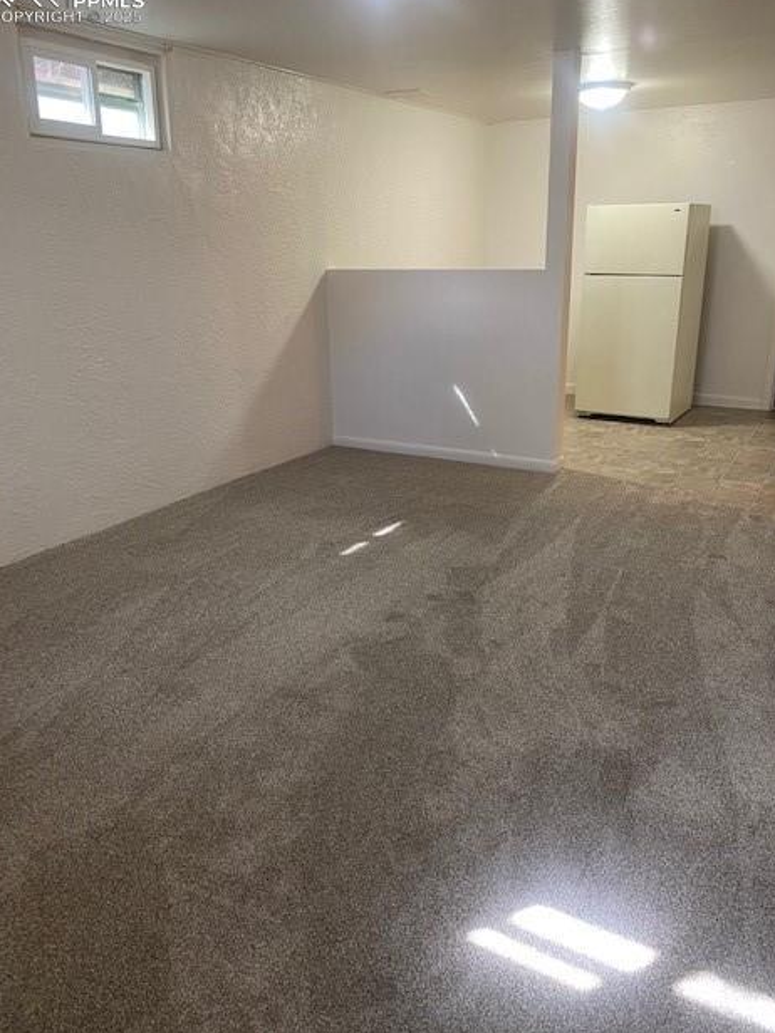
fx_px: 806
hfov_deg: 51.4
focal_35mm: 27
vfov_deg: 65.3
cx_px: 389
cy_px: 516
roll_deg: +1.7
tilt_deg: -17.6
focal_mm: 4.25
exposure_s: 1/60
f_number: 1.8
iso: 160
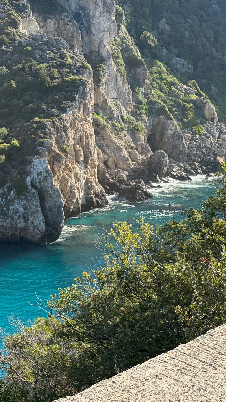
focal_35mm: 63
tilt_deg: -14.5
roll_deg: -0.9
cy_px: 267
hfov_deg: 17.8
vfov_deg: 33.0
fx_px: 671
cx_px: 298
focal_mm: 5.96
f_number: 1.6
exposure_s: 1/1901
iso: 64
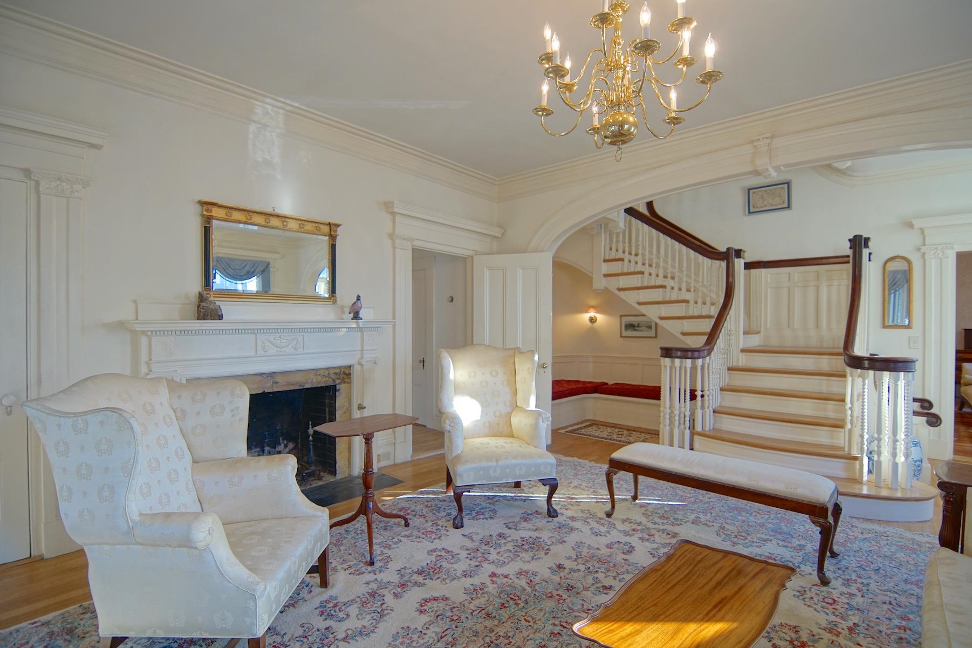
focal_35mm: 16
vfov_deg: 72.0
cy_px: 324
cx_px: 486
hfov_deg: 95.0
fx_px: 445
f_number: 2.8
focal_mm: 11
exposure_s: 1/60
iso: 160
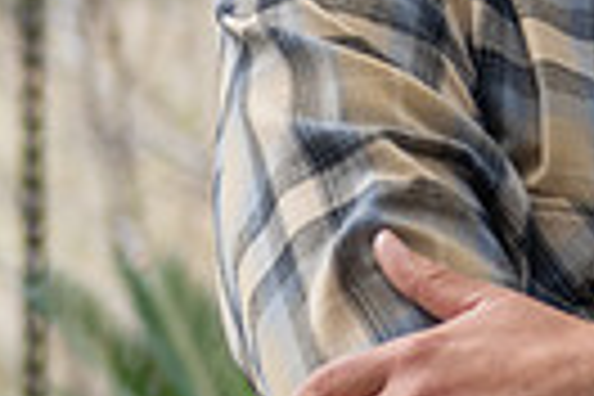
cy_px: -61
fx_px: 5049
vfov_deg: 4.5
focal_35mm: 306
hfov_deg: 6.6
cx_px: 1018
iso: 200
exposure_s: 1/160
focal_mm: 58
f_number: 3.2
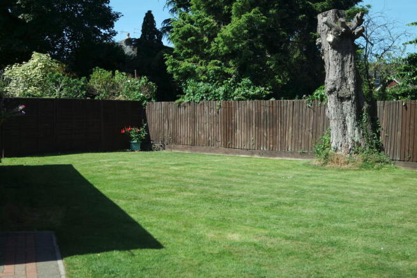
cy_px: 139
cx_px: 208
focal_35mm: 49
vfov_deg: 27.5
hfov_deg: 40.3
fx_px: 568
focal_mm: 32
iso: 100
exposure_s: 1/320
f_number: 4.5
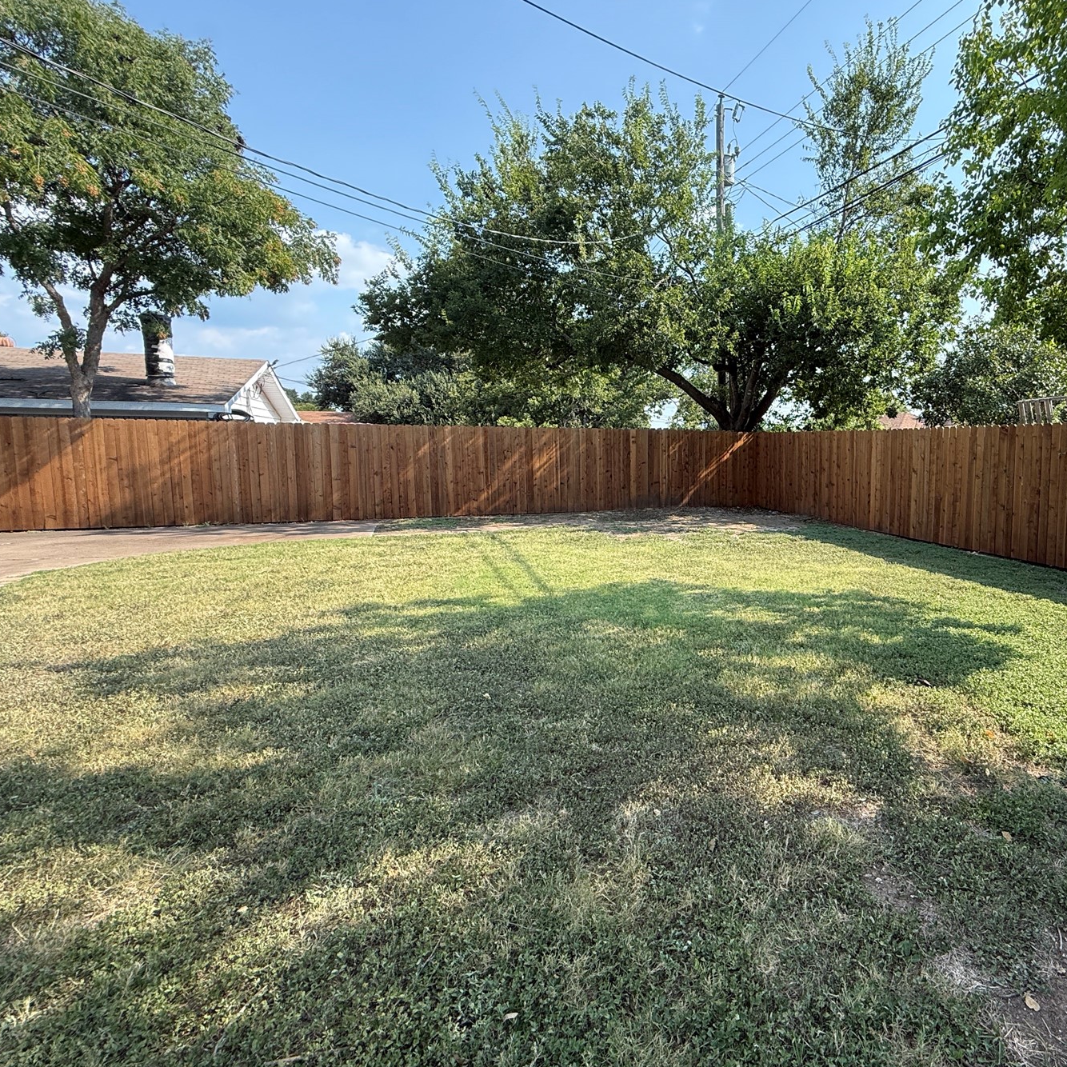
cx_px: 743
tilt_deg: -4.9
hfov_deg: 74.3
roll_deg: -0.4
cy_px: 507
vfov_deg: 77.6
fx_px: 663
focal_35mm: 19
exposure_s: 1/579
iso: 64
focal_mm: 2.22
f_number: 2.2
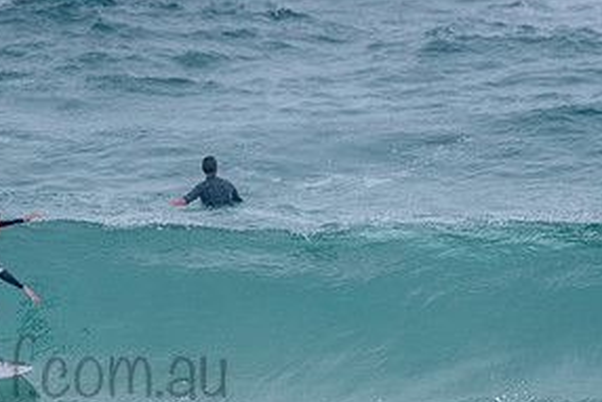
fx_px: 20762
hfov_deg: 1.7
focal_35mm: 1241
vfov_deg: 1.1
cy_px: 258
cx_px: 6
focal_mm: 500
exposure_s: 1/1250
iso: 640
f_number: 5.6
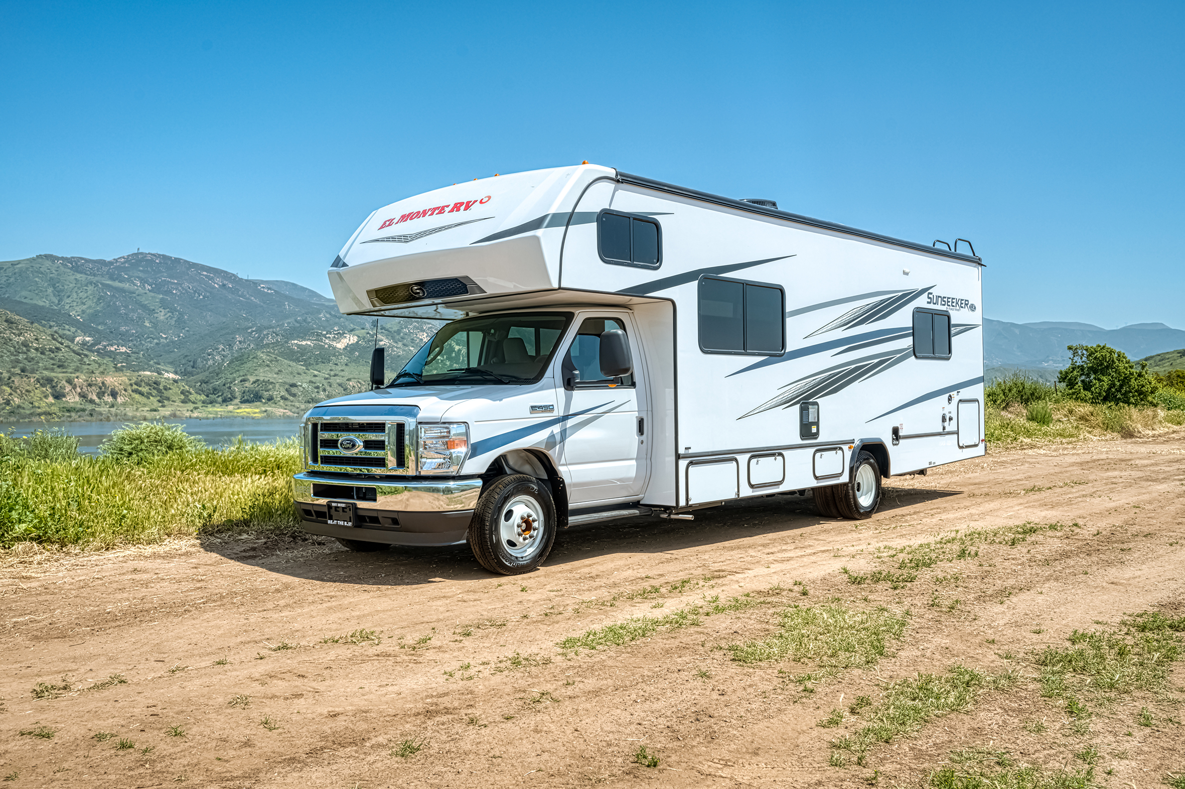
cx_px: 592
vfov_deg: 43.6
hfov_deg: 62.0
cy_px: 394
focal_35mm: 30
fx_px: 987
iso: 200
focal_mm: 30
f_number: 8
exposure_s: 1/2000
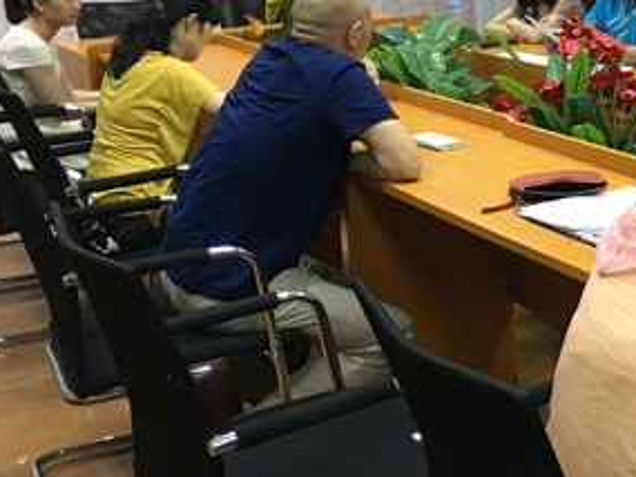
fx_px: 1121
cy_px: 109
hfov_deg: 29.7
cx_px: 623
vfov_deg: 23.8
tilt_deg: -10.3
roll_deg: +0.1
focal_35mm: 61
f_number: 2.2
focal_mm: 4.15
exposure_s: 1/17
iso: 250
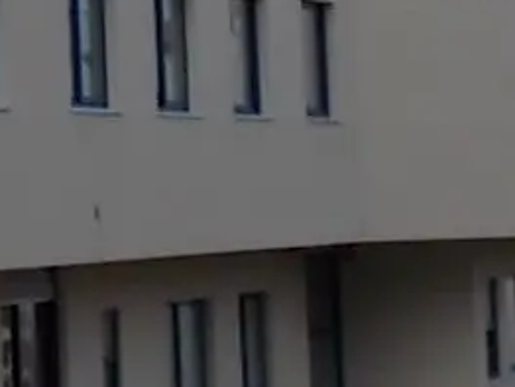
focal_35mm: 250
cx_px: -364
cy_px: -367
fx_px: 3723
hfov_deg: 7.7
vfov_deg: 5.8
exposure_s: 1/100
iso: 80
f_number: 9.8
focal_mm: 6.9
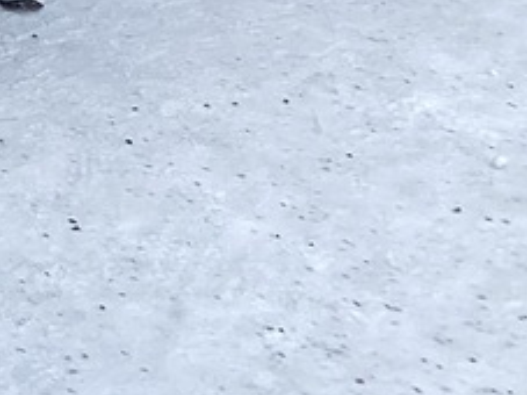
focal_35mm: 146
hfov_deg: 12.1
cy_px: -170
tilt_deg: -14.5
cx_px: -498
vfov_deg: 9.9
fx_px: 2222
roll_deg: -3.4
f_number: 2.4
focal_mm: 3.3
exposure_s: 1/100
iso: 32
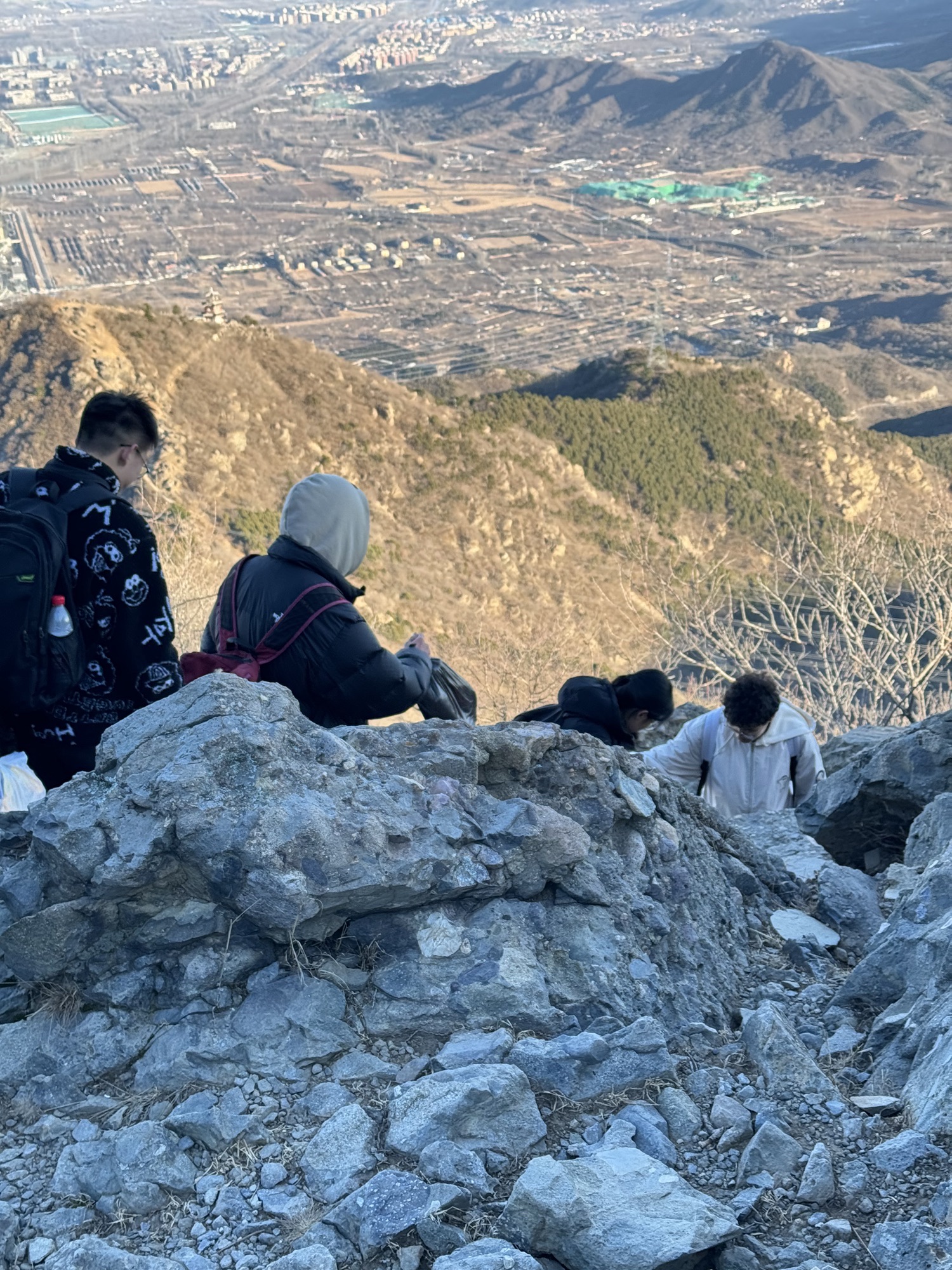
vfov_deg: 39.7
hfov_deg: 30.3
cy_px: 635
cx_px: 476
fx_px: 1760
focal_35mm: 48
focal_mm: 6.86
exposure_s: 1/265
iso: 64
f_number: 1.78
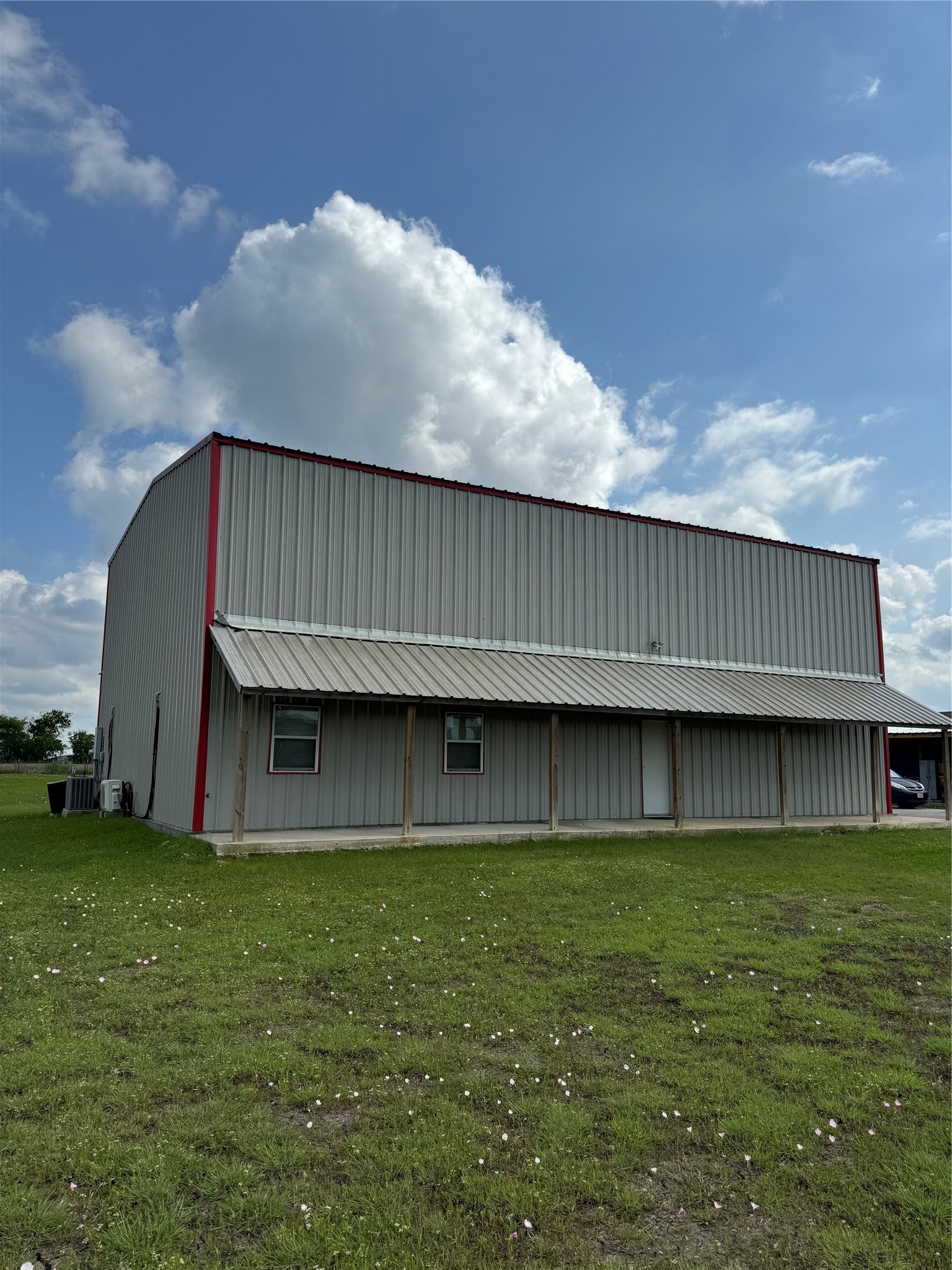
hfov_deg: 56.8
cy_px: 635
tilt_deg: +8.6
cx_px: 476
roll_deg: -0.3
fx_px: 880
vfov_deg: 71.6
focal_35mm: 24
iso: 80
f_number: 1.78
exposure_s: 1/9009
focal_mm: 6.76
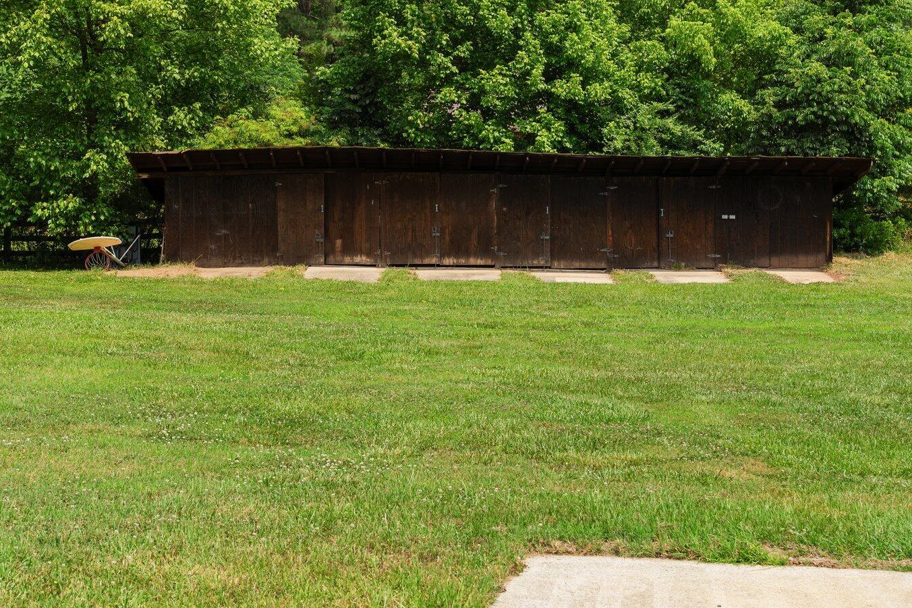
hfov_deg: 37.5
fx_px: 1342
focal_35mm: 53
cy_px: 169
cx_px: 498
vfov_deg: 25.3
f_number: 5.6
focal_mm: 35
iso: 125
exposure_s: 1/400
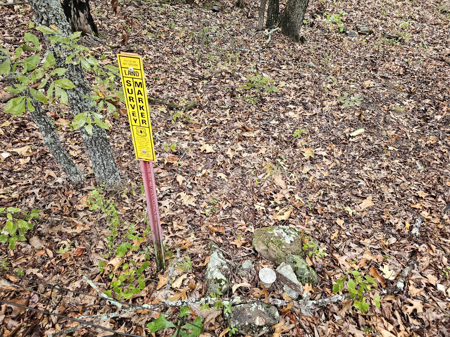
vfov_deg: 58.9
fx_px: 299
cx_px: 225
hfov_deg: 73.9
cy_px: 168
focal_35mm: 23
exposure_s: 1/120
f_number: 1.7
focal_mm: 6.3
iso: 400
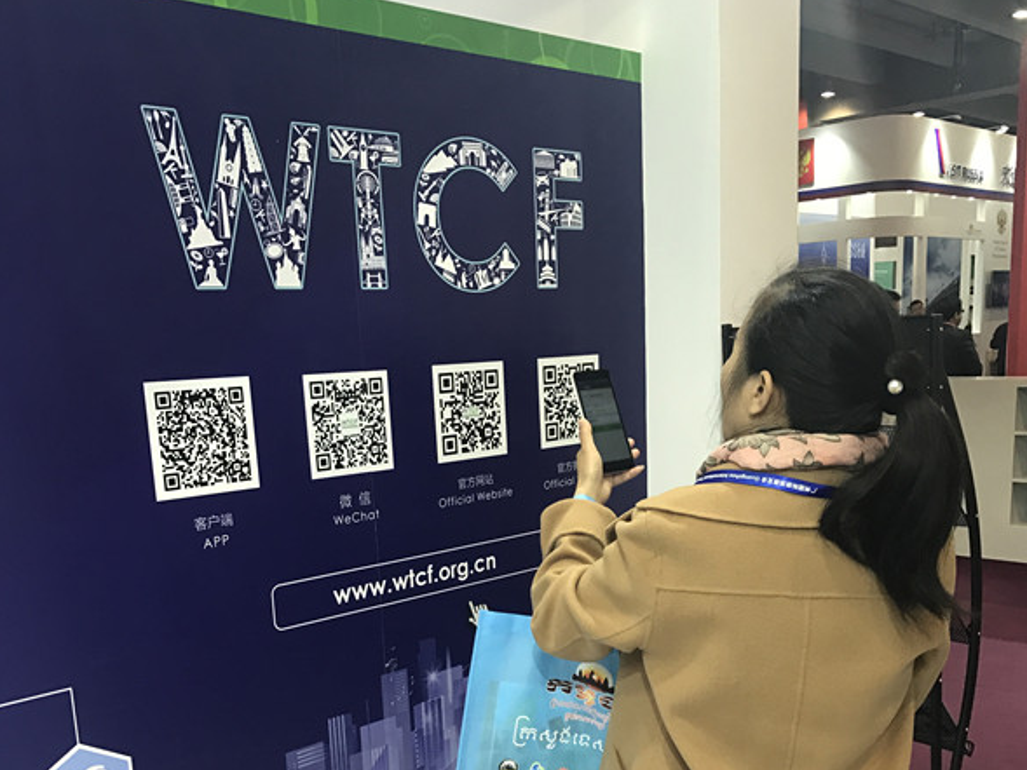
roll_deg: +2.1
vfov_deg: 36.7
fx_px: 1128
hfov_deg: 49.0
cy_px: 591
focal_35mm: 38
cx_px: 518
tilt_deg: -11.2
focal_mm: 3.99
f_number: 1.8
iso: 40
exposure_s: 1/33
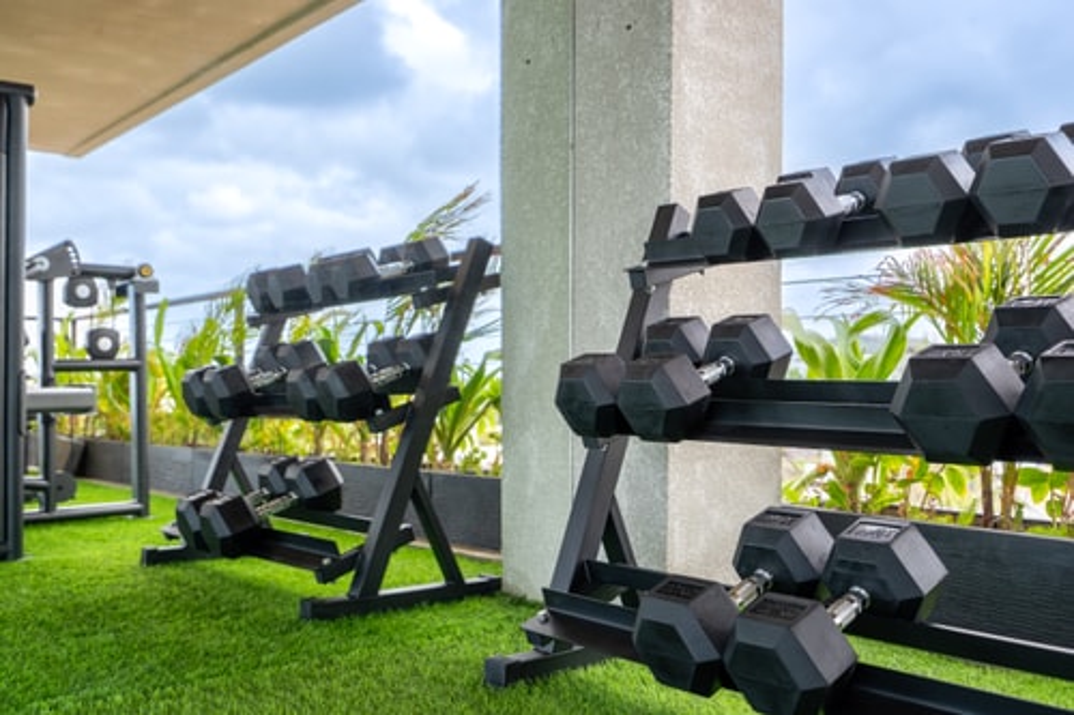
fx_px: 1044
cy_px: 358
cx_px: 537
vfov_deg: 37.8
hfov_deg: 54.5
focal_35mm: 35
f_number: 4
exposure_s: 1/2000
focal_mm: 35
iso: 200
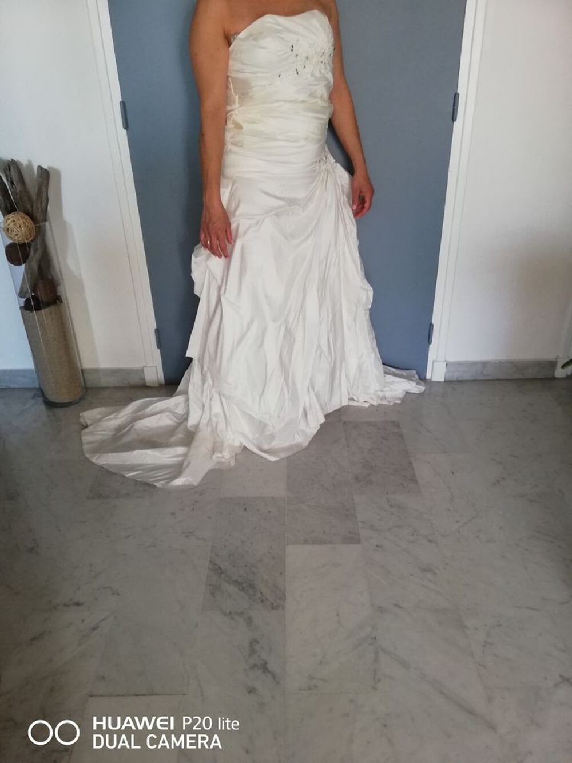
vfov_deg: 67.3
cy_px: 382
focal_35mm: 26
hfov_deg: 53.1
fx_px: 573
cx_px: 286
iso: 320
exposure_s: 1/33.3
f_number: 2.2
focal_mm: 3.81
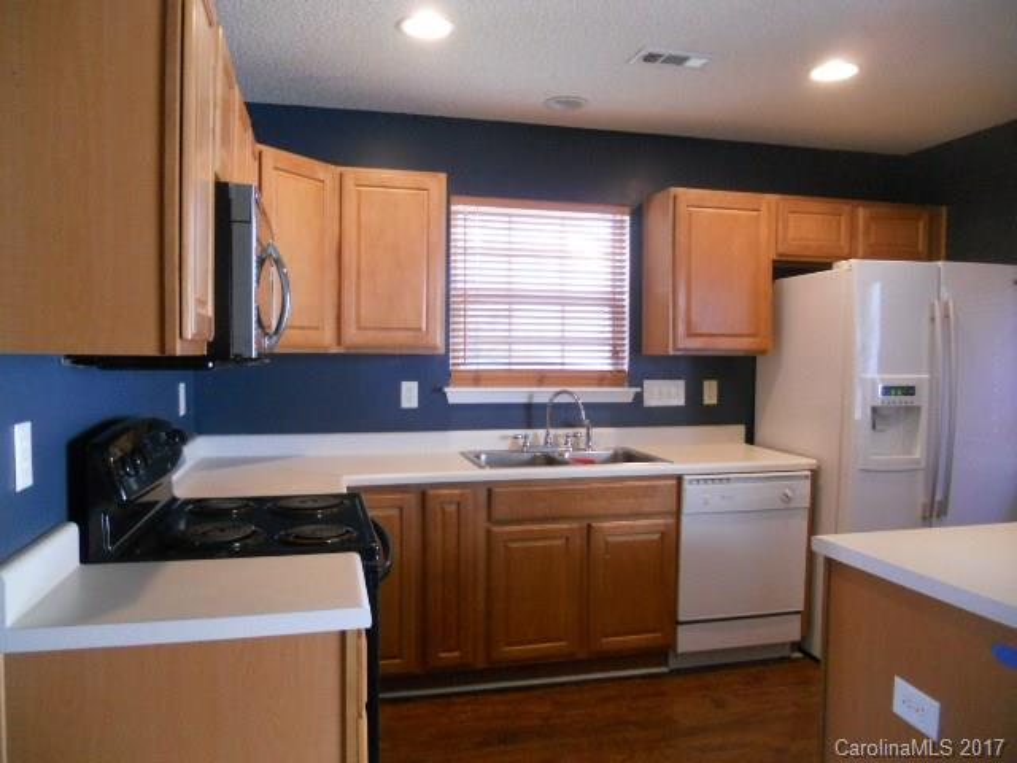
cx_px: 508
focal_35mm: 27
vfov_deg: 51.4
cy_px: 382
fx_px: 793
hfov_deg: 65.3
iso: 400
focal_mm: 4.9
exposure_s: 1/25
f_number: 3.2
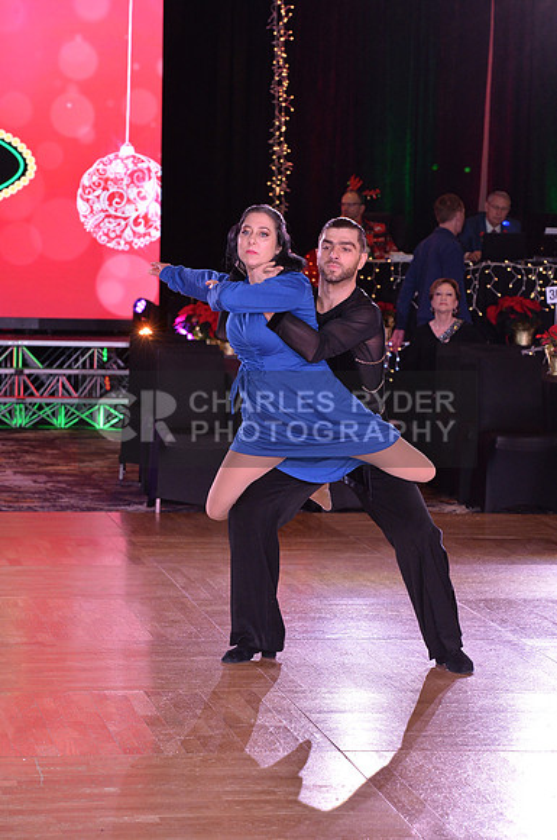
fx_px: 2910
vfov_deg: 16.4
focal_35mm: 125
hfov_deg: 10.9
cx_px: 278
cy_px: 420
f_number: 7.1
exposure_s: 1/250
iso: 2000
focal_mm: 125
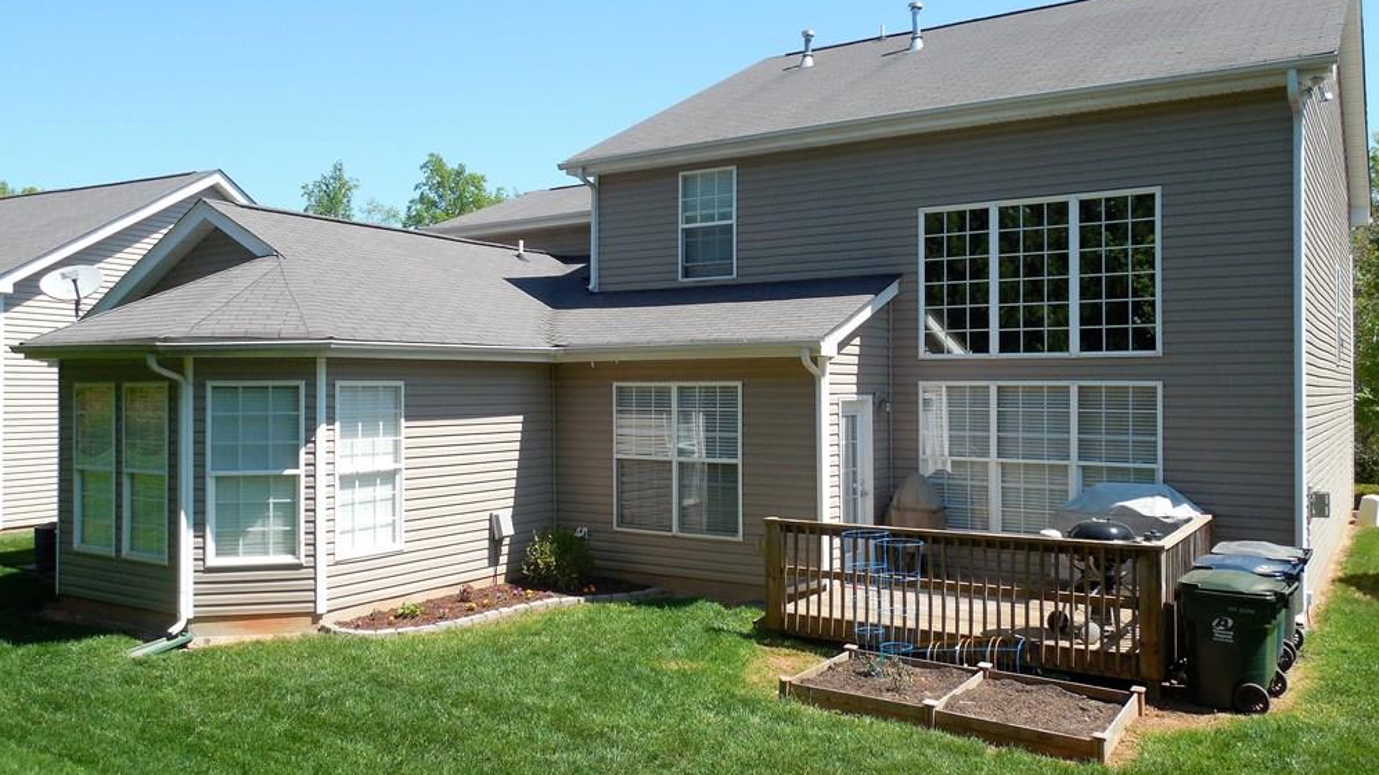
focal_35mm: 28
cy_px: 367
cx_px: 685
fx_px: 1024
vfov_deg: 41.5
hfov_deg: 67.9
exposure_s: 1/800
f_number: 3.3
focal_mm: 4.5
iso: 125
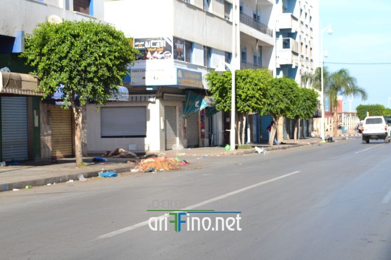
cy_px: 130
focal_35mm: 82
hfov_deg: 24.6
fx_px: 896
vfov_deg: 16.5
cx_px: 196
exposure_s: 1/250
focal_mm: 55
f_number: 8
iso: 100
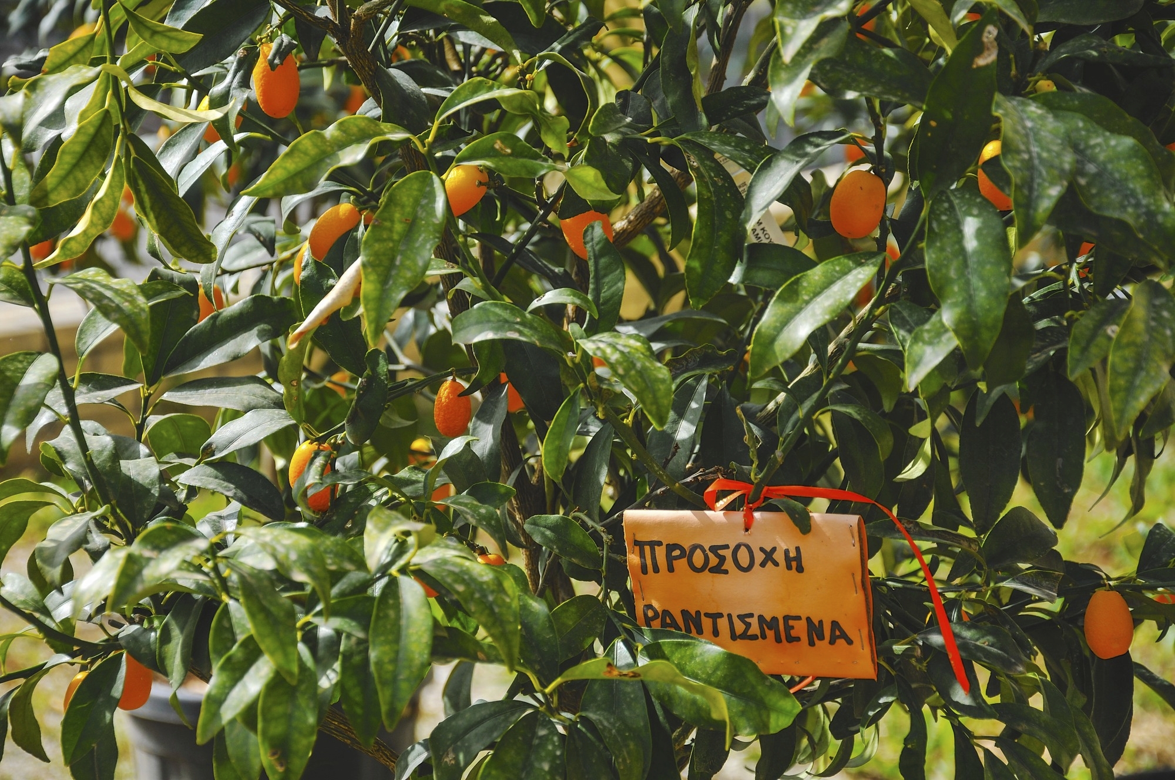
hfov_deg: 18.2
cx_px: 588
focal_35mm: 112
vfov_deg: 12.1
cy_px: 390
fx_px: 3667
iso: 100
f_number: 5.6
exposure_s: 1/320
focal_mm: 75
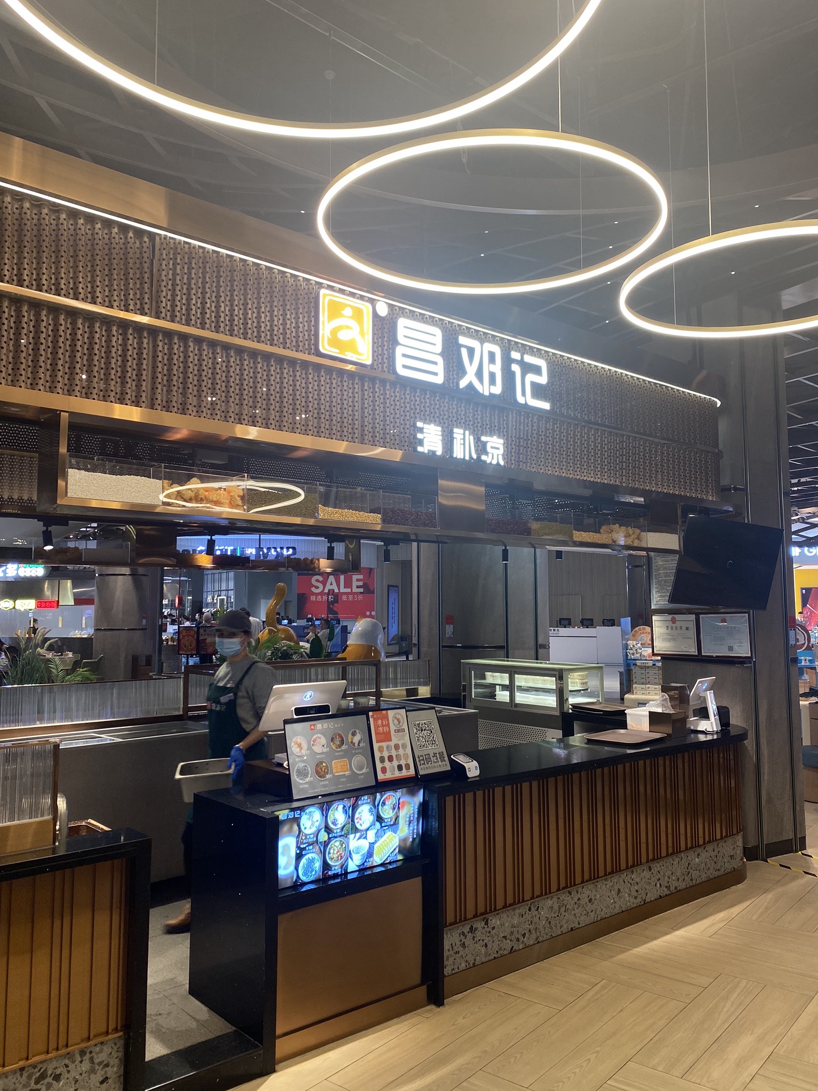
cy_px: 545
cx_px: 408
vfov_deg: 65.3
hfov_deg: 51.3
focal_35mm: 27
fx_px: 851
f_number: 1.8
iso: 40
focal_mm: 4.25
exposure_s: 1/100
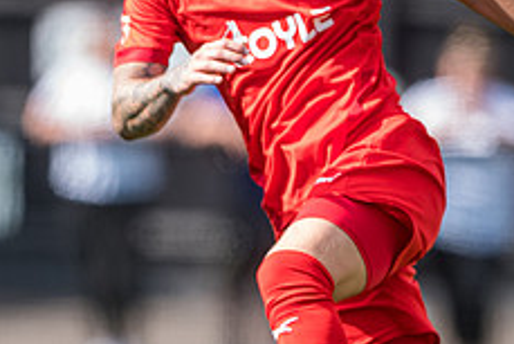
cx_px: 134
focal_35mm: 1196
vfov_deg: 1.2
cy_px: 274
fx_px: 17086
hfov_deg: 1.7
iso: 400
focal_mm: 400
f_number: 3.5
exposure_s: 1/2000
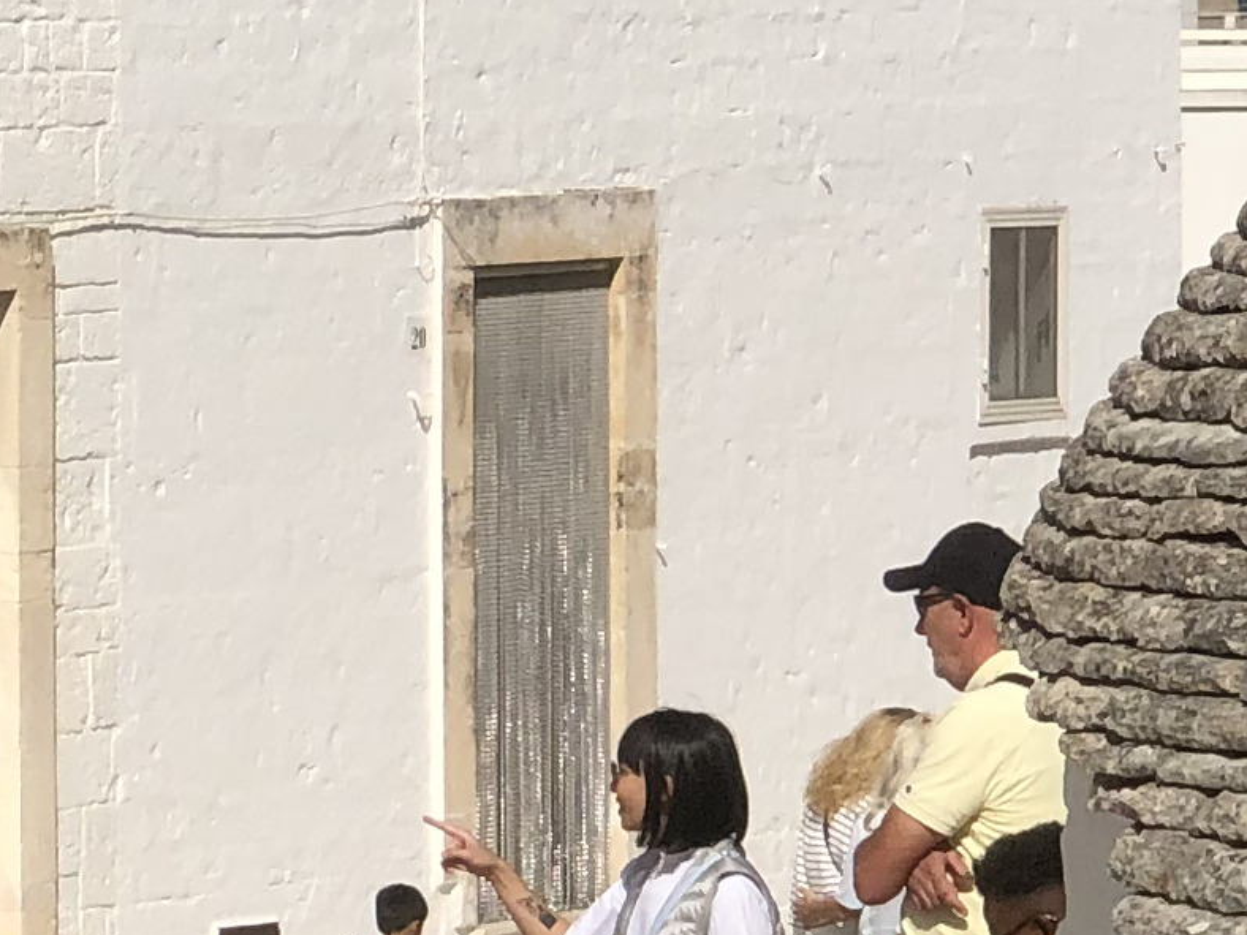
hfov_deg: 7.4
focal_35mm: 264
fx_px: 9510
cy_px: 305
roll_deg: +1.4
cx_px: -573
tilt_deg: -2.0
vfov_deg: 5.6
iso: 16
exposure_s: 1/3247
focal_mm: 6
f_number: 2.4
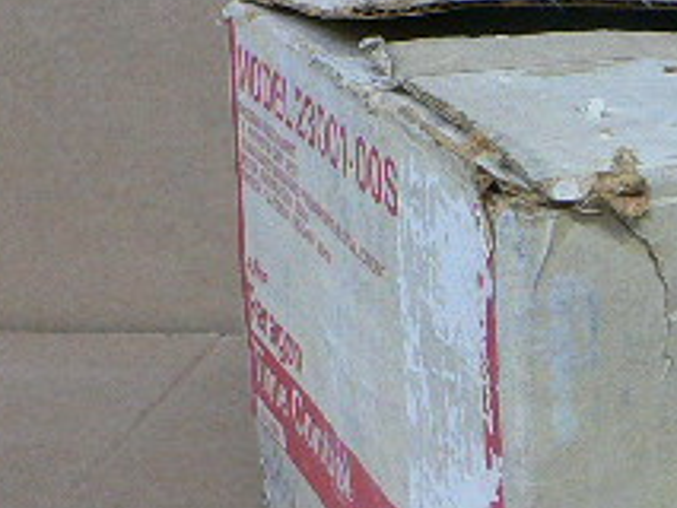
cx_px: 969
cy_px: 356
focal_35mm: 105
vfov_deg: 14.1
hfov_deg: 17.2
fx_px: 2055
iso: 200
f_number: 2.8
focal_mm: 4.6
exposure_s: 1/25
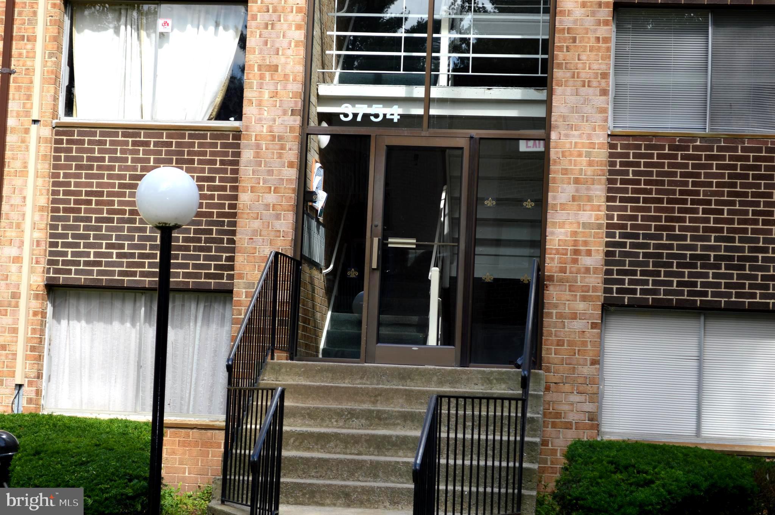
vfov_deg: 17.5
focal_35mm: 78
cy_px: 258
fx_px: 1677
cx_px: 388
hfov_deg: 26.0
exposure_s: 1/160
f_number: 5.6
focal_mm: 52
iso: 100
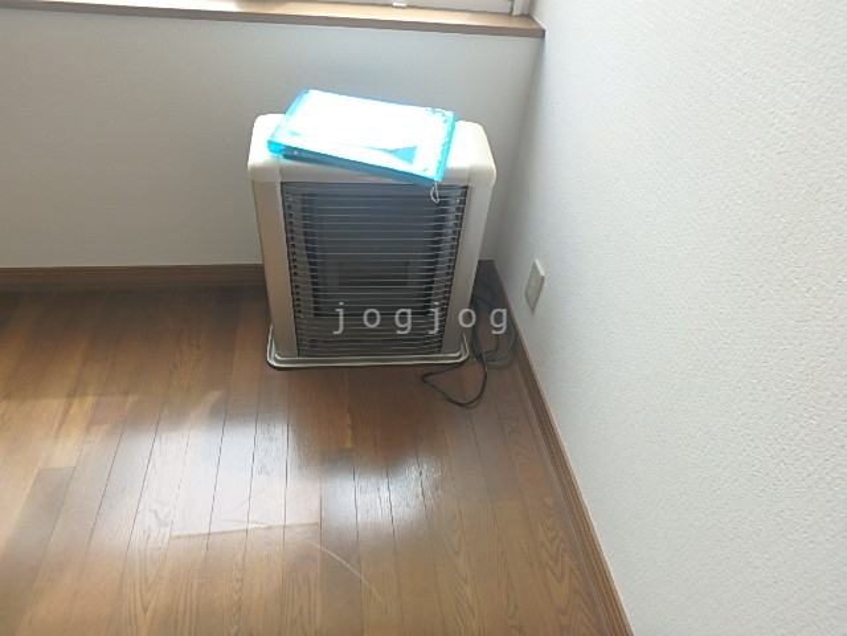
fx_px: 514
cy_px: 318
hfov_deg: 79.0
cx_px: 424
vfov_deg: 63.4
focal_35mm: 21
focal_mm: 3.7
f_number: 3.5
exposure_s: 1/60
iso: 125
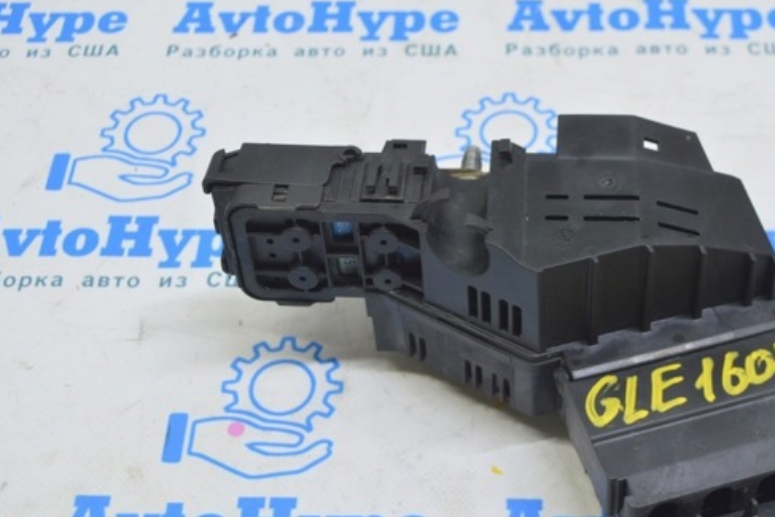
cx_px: 479
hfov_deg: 31.8
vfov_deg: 21.6
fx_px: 1357
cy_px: 297
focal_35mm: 63
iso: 400
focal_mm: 32
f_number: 5.6
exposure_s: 1/20
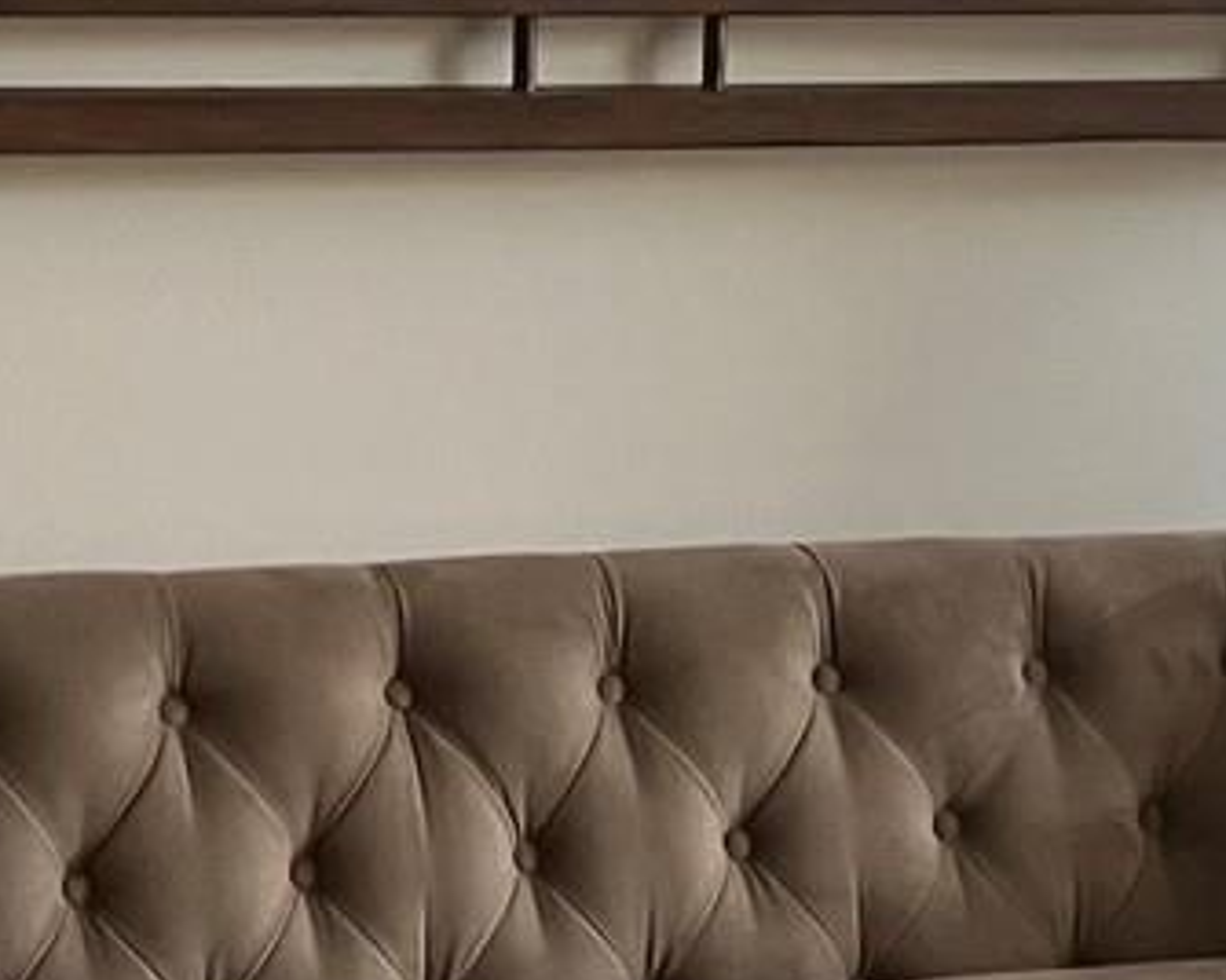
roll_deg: -2.1
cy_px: 852
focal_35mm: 167
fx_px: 6060
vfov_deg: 9.2
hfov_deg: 11.5
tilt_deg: -11.1
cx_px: 728
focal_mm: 3.99
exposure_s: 1/60
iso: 100
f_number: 1.8
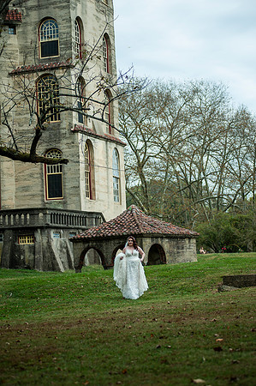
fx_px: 984
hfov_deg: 14.8
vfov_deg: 22.2
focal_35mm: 92
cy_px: 193
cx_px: 128
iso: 200
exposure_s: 1/2000
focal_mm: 92
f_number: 2.8
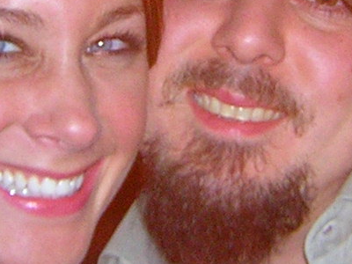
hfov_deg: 13.7
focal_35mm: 144
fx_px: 1464
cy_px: -48
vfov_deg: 10.2
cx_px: 210
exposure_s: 2
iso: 400
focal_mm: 4.7
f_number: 2.6
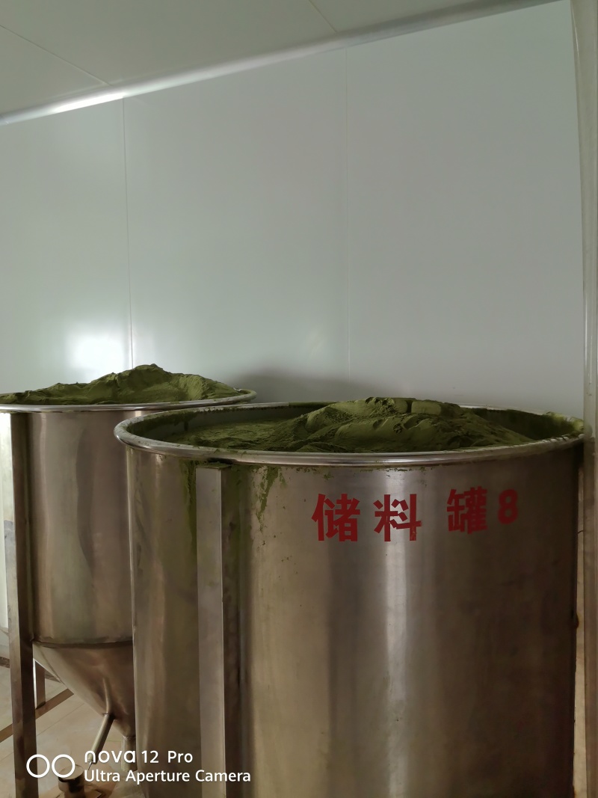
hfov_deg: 51.3
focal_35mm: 27
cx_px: 299
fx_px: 622
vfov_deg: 65.3
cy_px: 399
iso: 80
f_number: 1.4
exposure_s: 1/50
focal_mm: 5.72
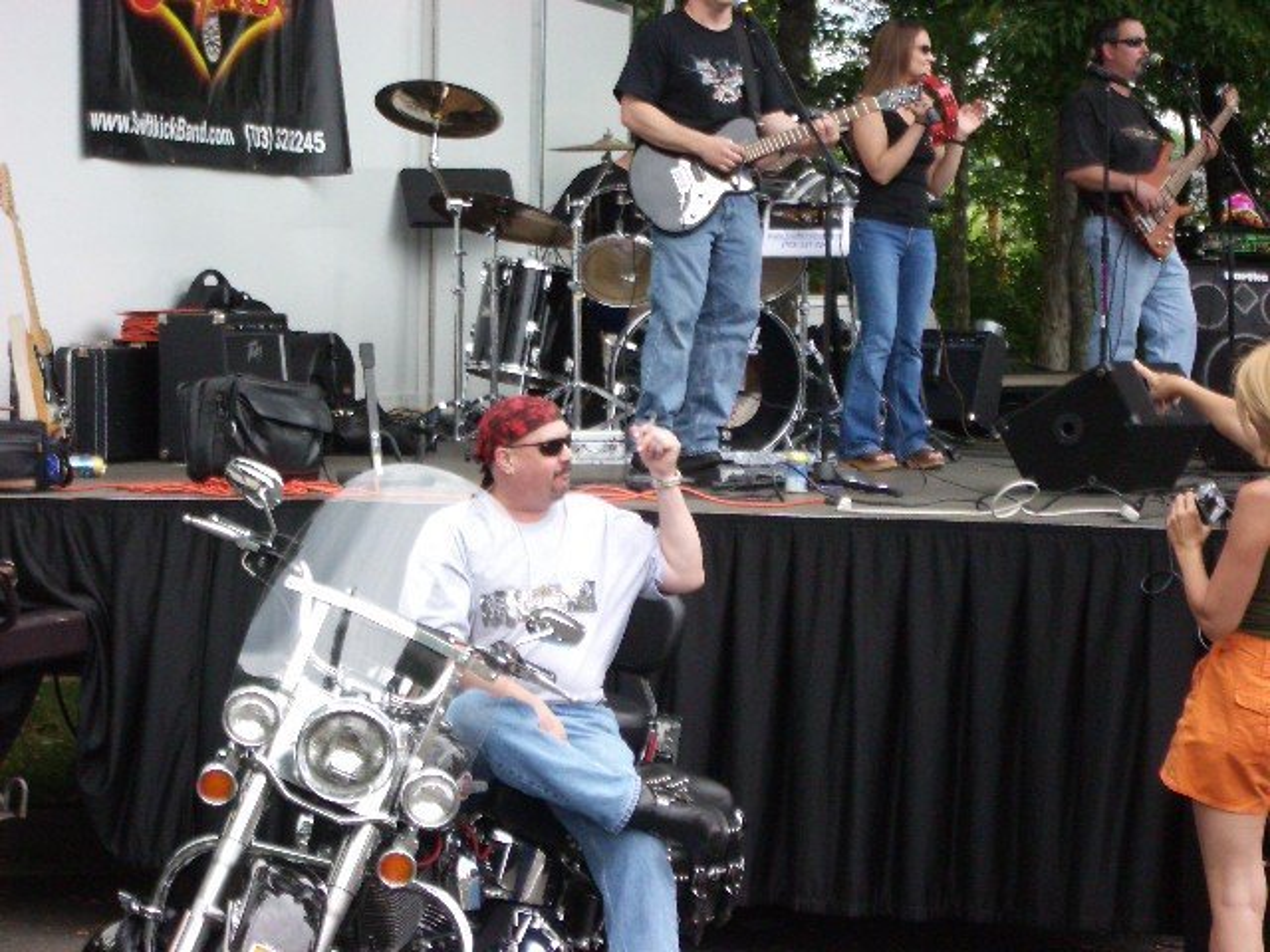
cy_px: 476
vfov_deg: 14.1
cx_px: 635
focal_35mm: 105
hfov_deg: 18.7
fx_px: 3852
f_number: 4.8
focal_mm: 17.4
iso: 200
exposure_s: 1/200
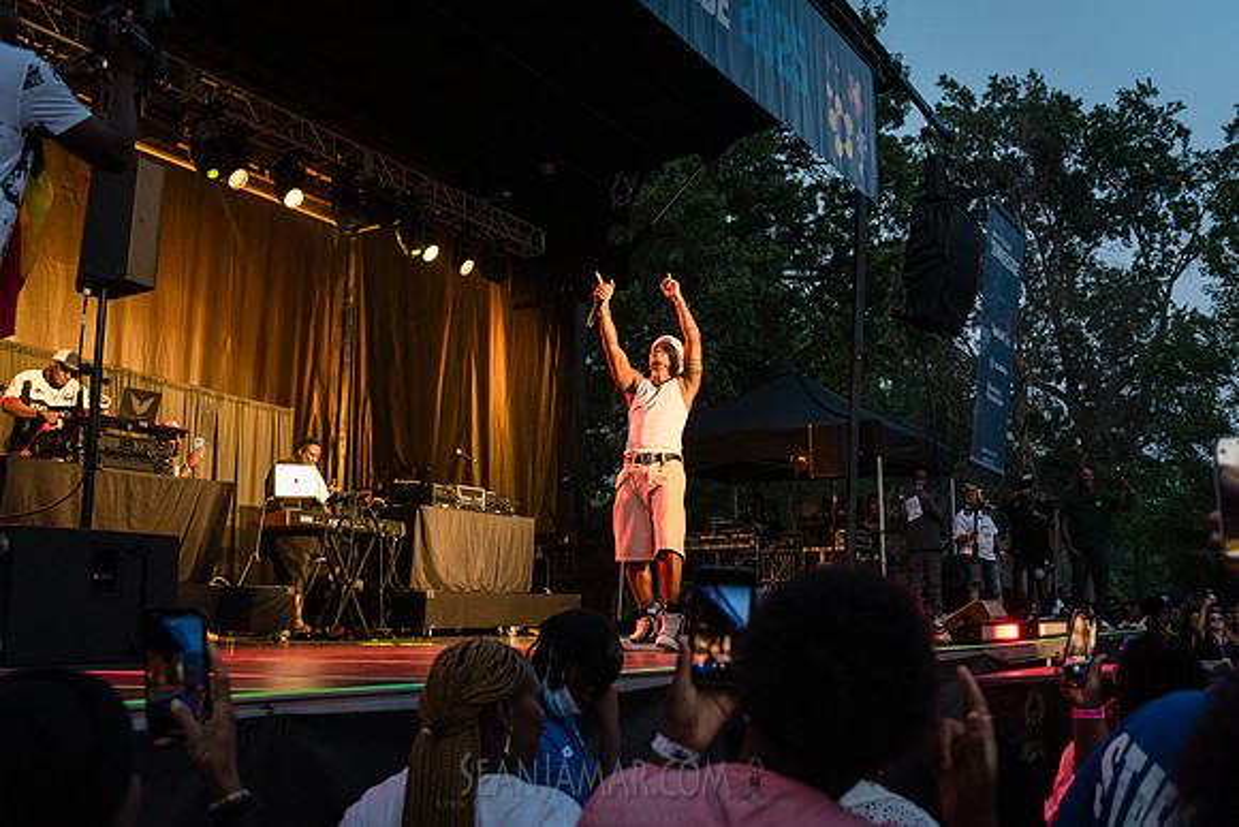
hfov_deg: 53.4
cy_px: 414
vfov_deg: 37.1
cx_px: 637
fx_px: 1231
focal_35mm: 36
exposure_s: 1/400
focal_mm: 34
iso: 4000
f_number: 3.5
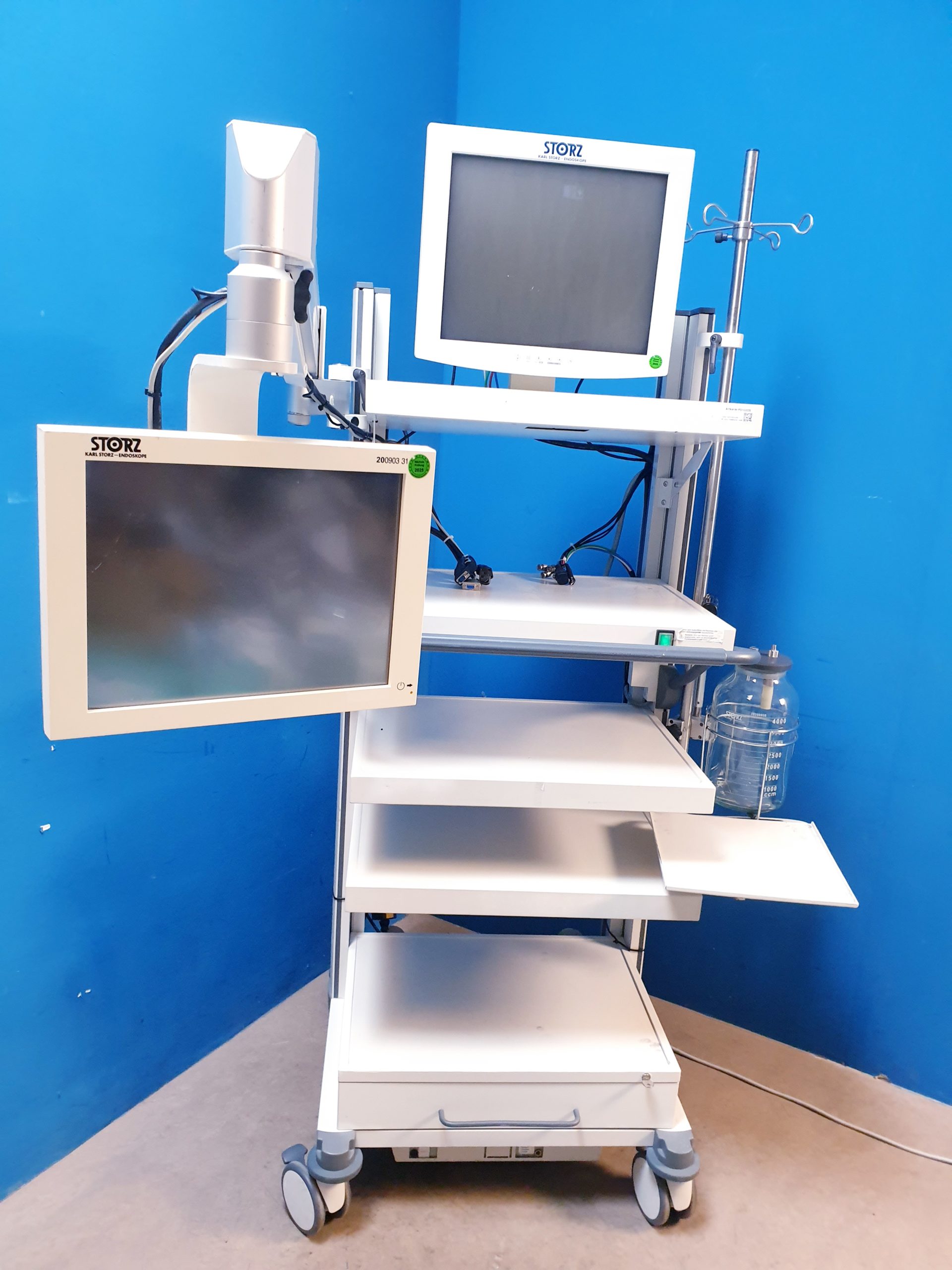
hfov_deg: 53.1
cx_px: 476
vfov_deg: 67.3
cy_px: 635
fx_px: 953
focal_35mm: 26
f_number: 2.4
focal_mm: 4.3
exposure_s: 1/33
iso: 320
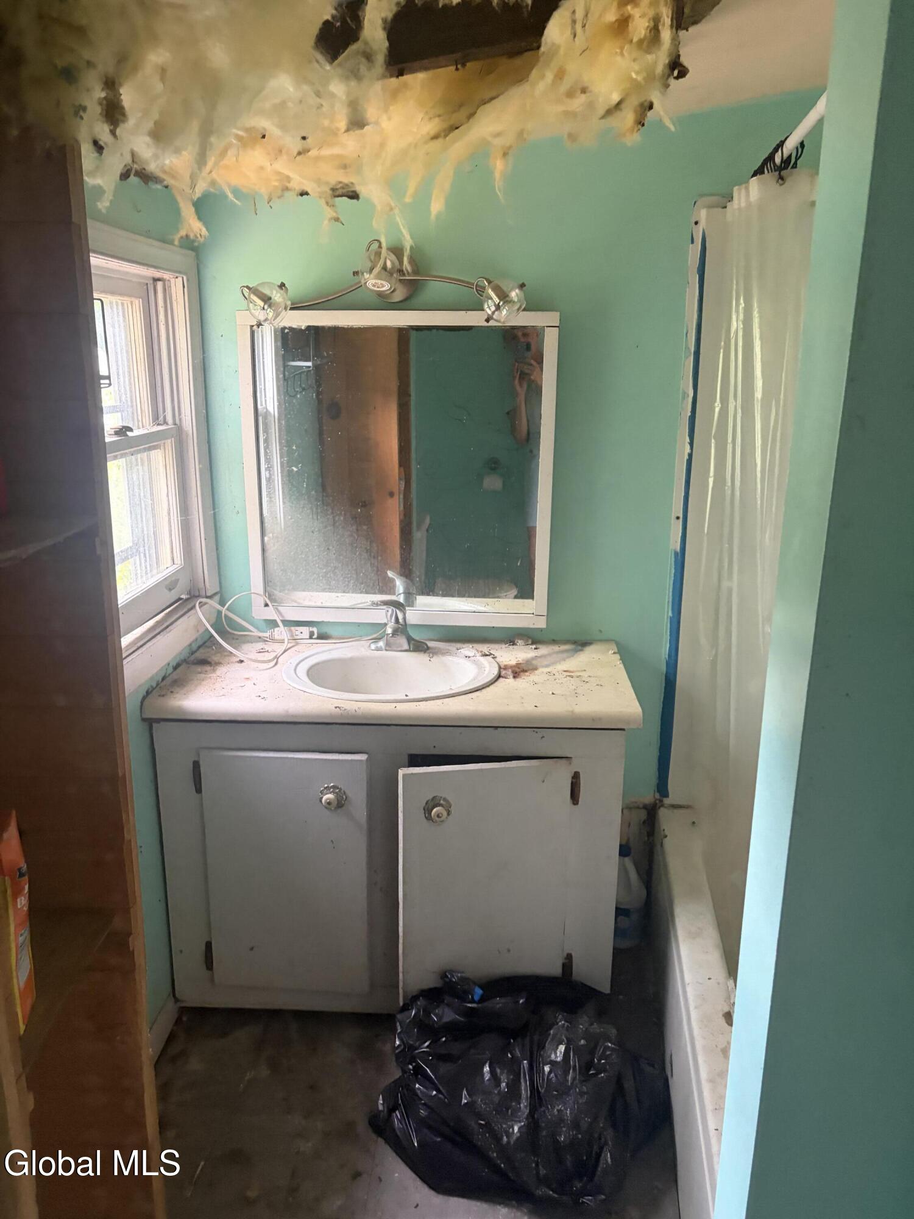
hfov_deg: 53.1
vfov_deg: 67.3
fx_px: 915
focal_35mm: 26
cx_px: 457
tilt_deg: -15.3
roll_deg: -0.9
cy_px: 610
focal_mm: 5.96
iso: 500
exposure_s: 1/54
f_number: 1.6
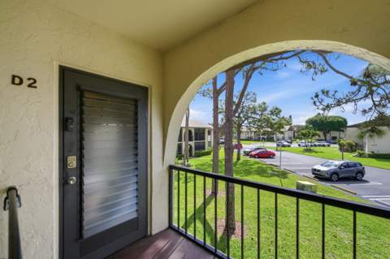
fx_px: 152
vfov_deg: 81.1
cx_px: 195
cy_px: 130
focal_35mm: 14
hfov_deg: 104.3
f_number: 8
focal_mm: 14
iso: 2000
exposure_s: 1/8000
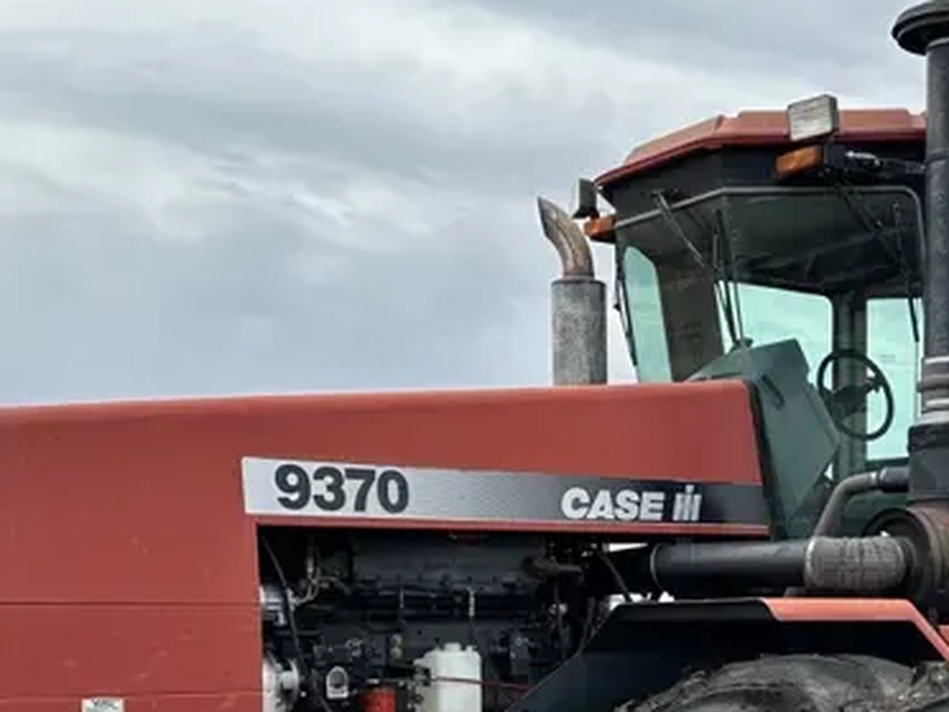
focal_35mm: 62
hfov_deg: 30.7
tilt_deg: -0.4
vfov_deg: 22.6
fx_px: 1700
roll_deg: +1.2
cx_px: 702
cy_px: 740
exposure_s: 1/2525
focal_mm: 6.86
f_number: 1.78
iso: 80
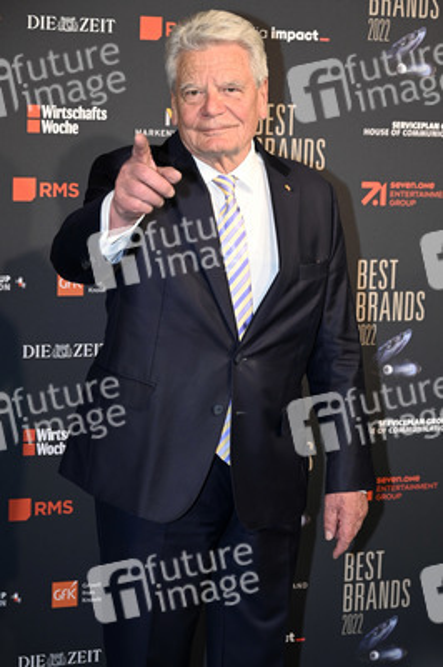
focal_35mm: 79
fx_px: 1461
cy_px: 334
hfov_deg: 17.2
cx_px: 222
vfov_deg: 25.7
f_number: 6.3
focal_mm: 79
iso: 1000
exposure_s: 1/160
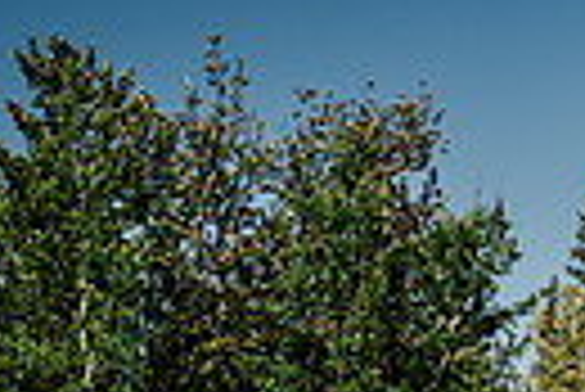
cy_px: 854
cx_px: 850
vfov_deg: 10.0
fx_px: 2033
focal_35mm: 125
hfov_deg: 15.3
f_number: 4
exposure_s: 1/250
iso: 400
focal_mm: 28
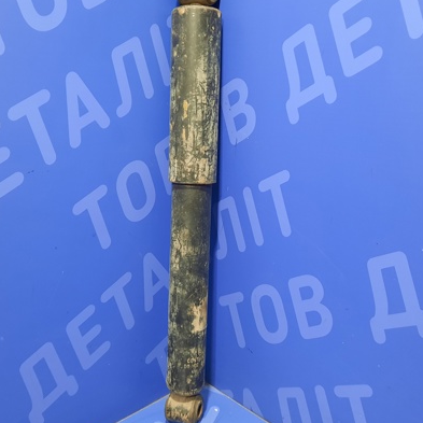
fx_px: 498
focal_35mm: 36
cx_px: 187
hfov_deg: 46.0
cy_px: 194
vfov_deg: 46.0
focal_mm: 4.6
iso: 500
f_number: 2
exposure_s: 1/25
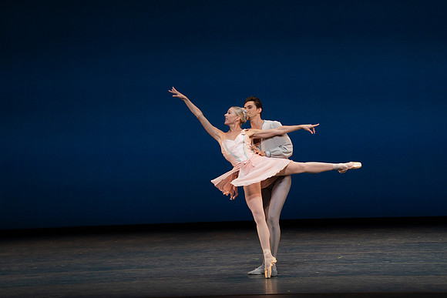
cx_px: 224
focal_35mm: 192
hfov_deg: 10.7
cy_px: 149
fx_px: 2384
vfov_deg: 7.2
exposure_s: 1/500
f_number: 8
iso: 3200
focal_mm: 192
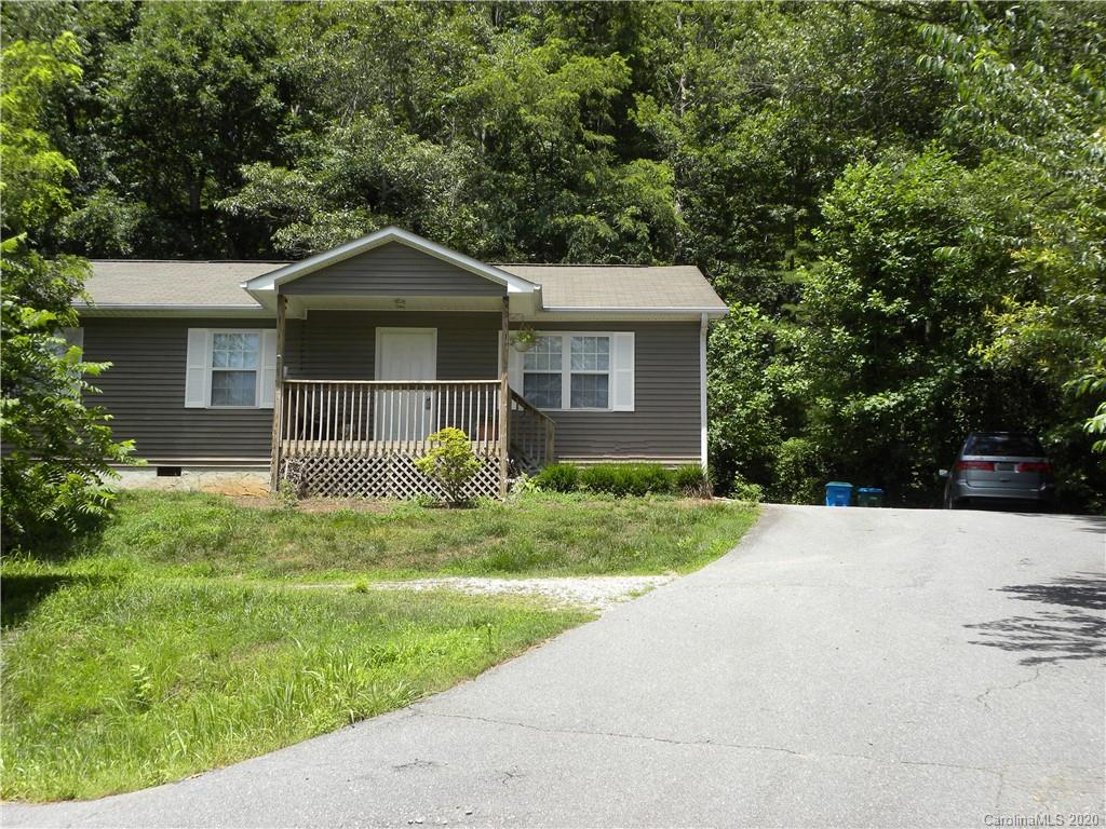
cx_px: 553
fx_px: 1310
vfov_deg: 35.1
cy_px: 414
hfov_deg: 45.8
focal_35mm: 41
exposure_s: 1/188
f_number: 5
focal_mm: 7.3
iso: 64
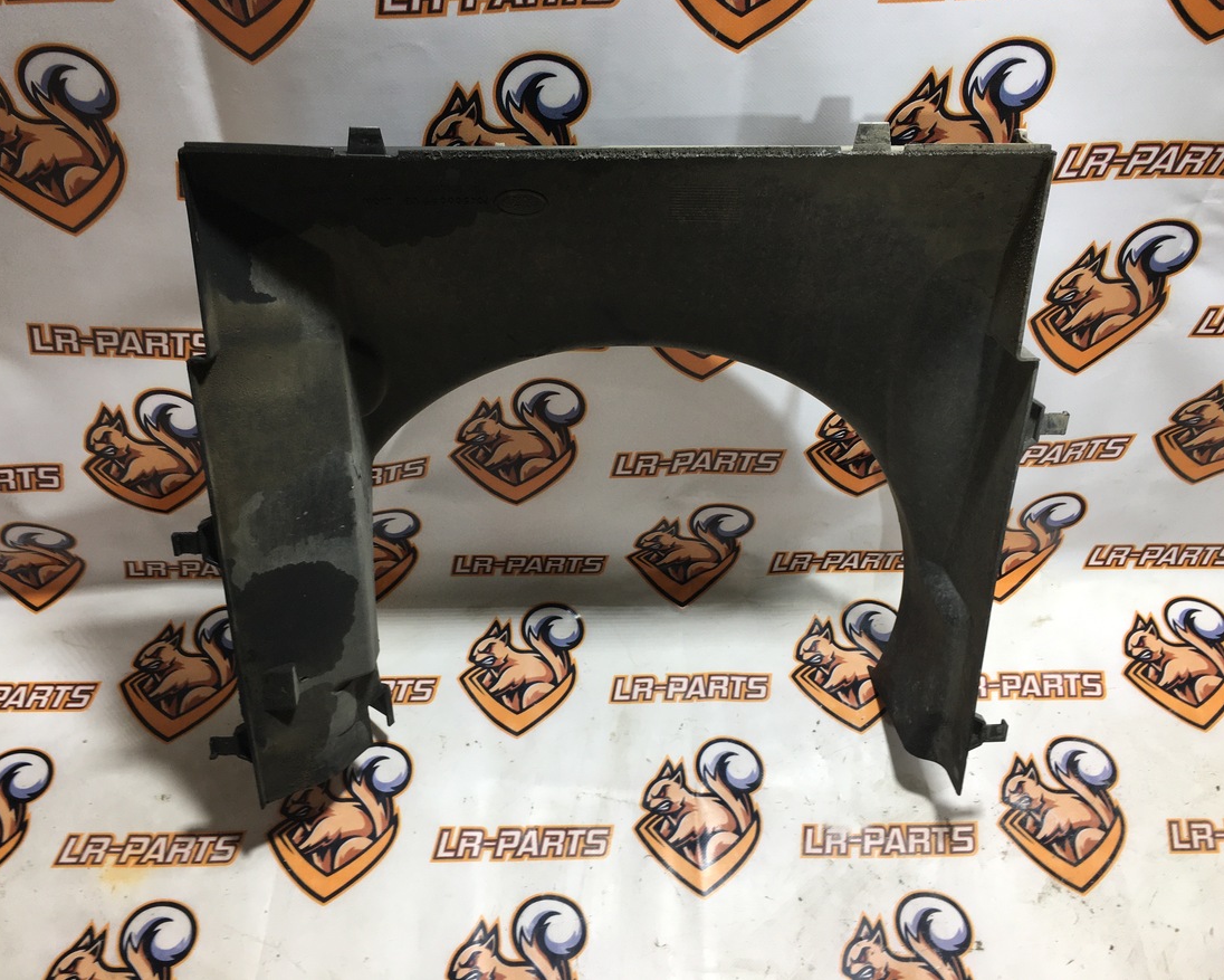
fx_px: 1123
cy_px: 478
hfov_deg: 57.2
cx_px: 594
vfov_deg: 47.1
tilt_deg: -49.8
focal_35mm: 31
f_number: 2.2
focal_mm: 4.15
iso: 32
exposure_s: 1/50
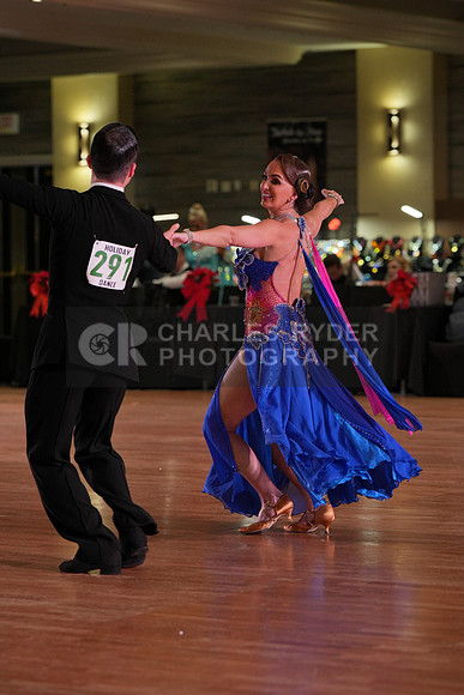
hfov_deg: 11.0
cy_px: 348
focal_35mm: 125
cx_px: 232
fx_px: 2415
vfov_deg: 16.4
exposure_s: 1/500
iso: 1250
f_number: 4
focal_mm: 125
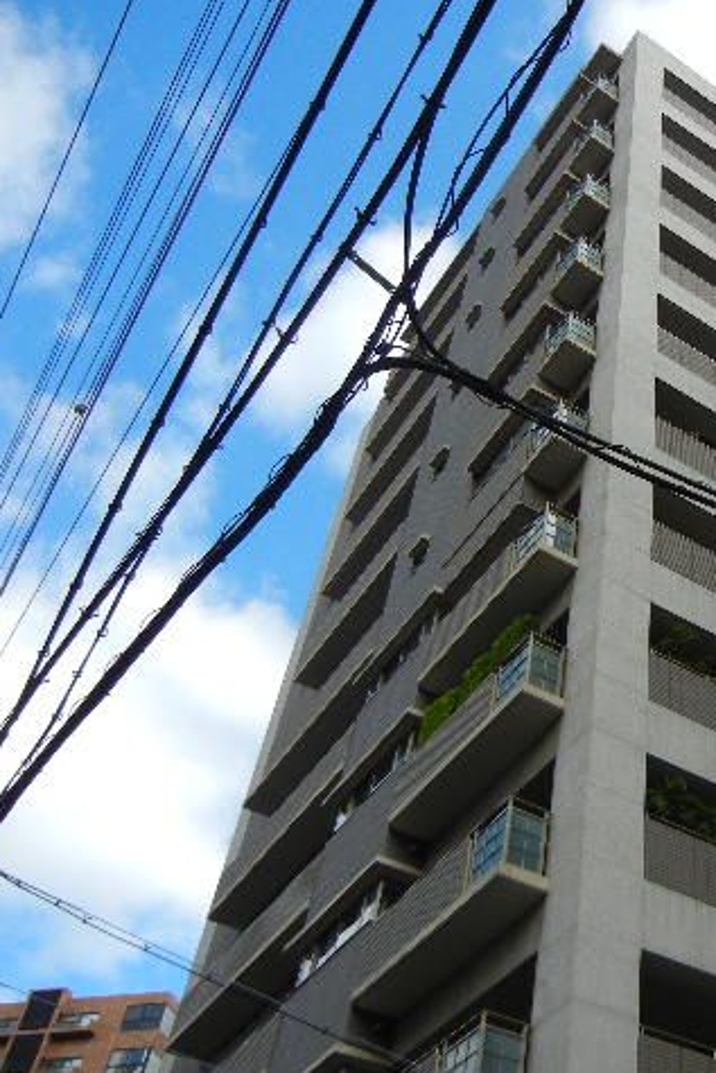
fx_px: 1252
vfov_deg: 46.4
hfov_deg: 29.9
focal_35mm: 42
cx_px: 705
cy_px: 535
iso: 160
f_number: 3.5
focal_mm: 5.4
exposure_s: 1/888
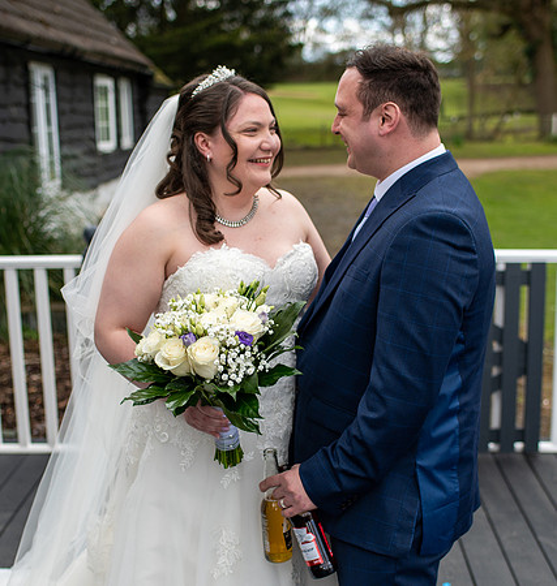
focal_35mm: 54
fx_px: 1007
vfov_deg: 32.4
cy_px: 344
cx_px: 274
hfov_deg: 30.9
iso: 100
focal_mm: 35
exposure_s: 1/1250
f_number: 2.5
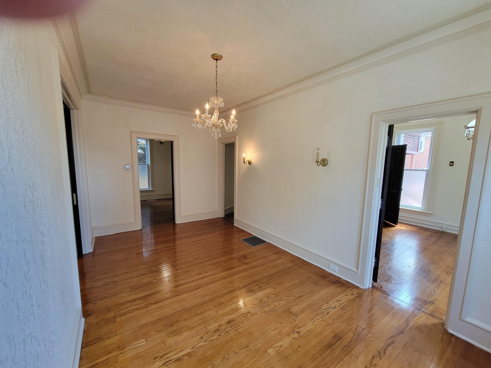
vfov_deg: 89.9
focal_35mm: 13
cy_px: 184
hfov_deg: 106.2
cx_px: 246
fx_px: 184
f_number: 2.2
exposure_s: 1/60
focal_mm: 2.2
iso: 160
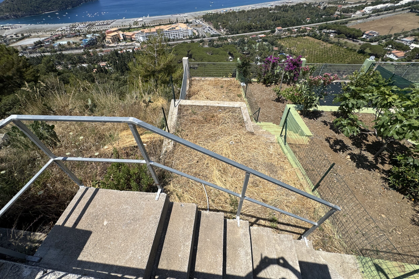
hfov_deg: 100.4
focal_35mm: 15
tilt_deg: -42.7
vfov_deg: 77.2
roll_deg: +4.1
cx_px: 205
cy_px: 130
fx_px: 175
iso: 50
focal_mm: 2.22
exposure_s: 1/3106
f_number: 2.2
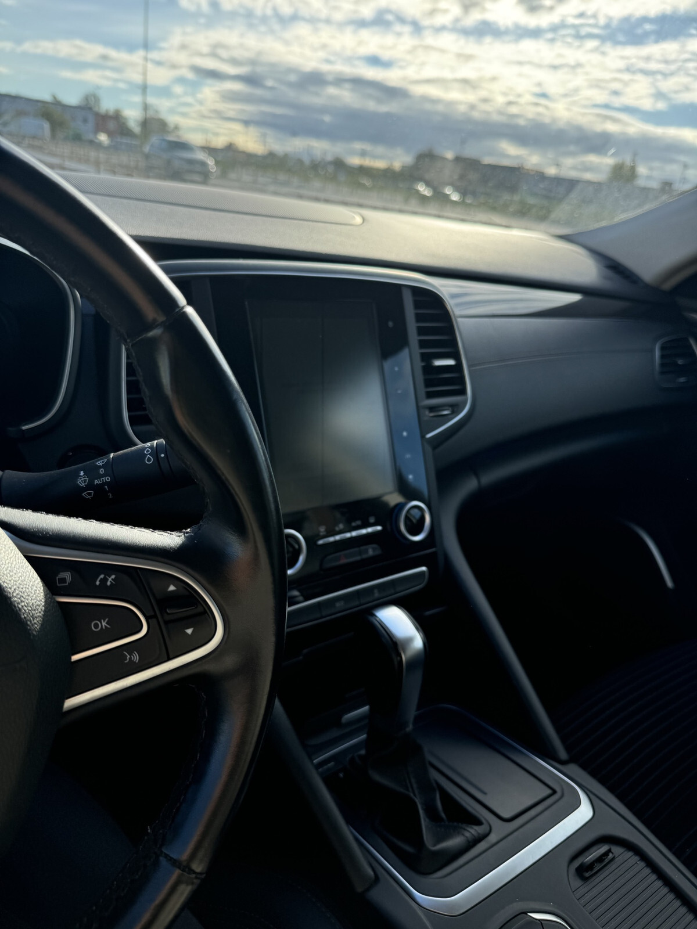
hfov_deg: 56.8
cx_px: 348
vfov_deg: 71.6
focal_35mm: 24
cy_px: 464
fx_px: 644
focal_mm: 6.76
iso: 80
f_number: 1.78
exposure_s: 1/1026
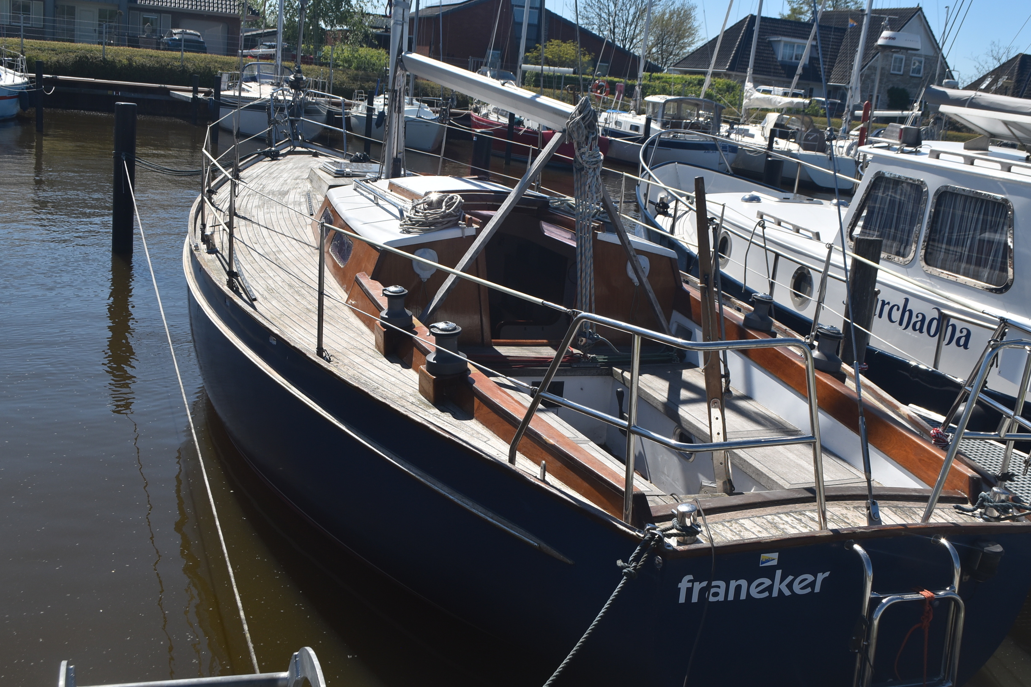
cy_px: 337
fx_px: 1145
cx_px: 523
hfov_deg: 48.5
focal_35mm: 40
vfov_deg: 33.4
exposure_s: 1/400
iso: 200
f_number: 10
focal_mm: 26
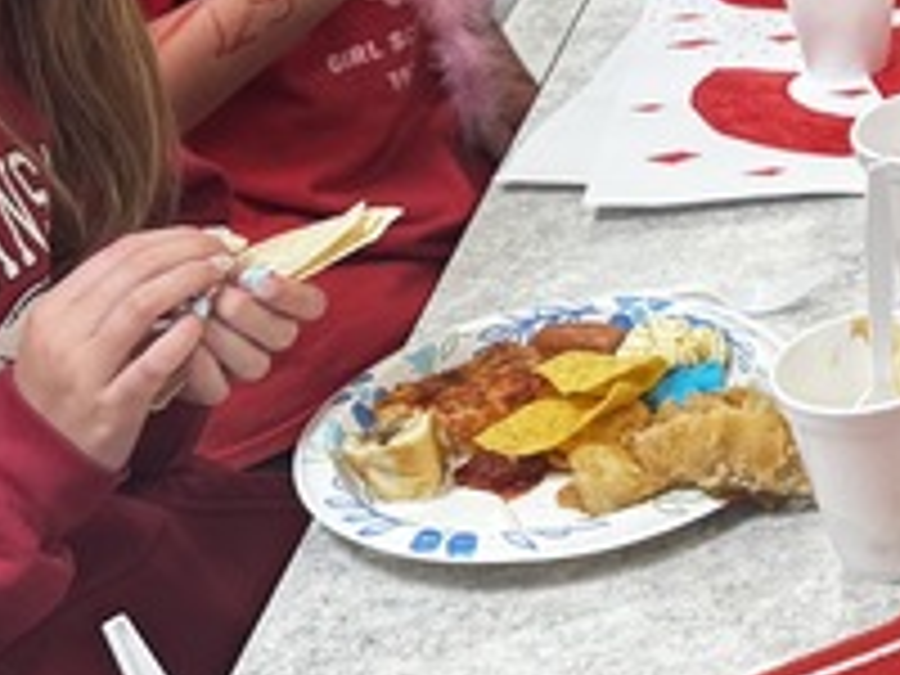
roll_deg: +5.5
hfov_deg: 15.2
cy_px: -86
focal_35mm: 123
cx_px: 1206
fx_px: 3198
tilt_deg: -22.4
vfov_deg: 11.8
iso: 80
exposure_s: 1/100
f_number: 1.78
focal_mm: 6.76
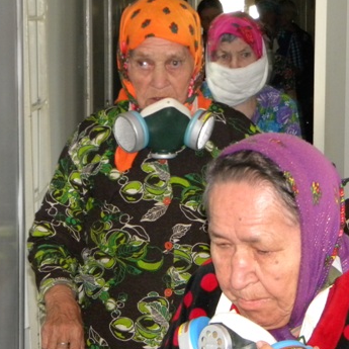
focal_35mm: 110
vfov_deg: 15.8
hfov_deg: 15.8
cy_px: 112
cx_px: 211
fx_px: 1255
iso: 400
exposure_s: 1/30
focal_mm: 12.2
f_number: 4.3
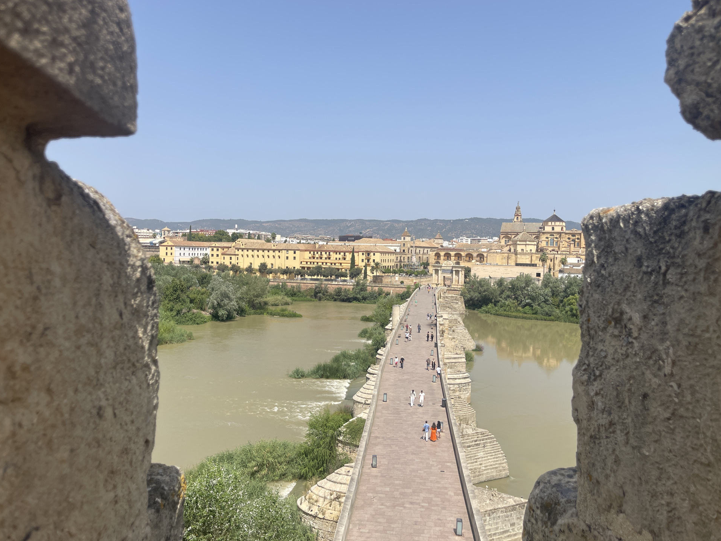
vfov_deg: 53.1
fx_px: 542
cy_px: 266
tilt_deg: -1.8
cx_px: 355
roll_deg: -0.8
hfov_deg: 67.3
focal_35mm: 26
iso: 32
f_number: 1.6
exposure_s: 1/4717
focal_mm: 5.1
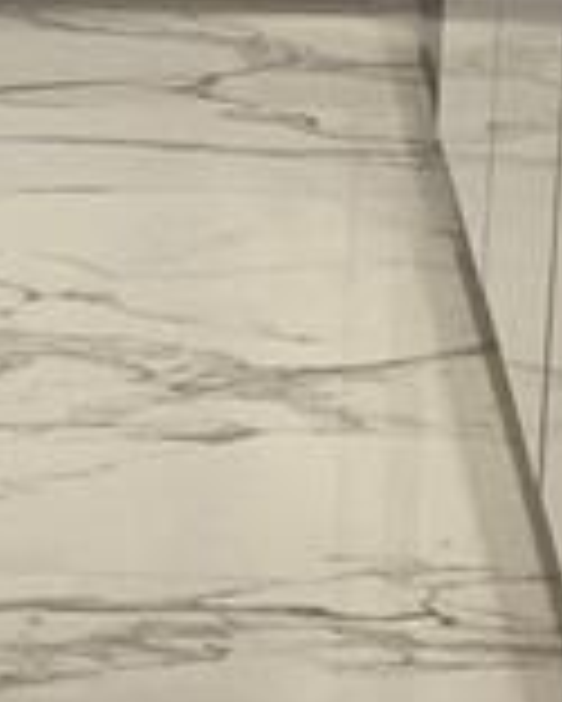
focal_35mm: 195
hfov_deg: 7.9
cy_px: -184
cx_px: -9
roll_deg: -0.9
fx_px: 4050
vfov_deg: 9.7
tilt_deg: -14.8
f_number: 1.8
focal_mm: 4.25
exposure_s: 1/120
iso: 100
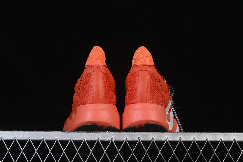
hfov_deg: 27.0
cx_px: 122
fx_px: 506
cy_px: 81
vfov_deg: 18.2
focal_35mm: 75
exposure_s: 1/80
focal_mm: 50
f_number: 8
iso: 160
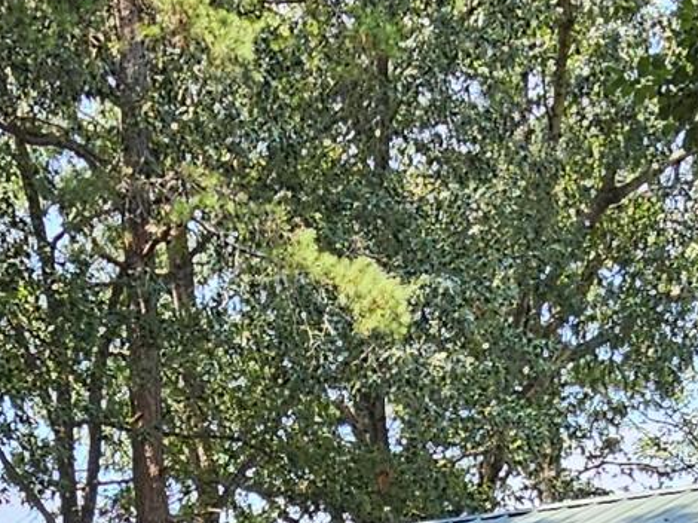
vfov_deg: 15.7
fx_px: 1673
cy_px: 887
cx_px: 340
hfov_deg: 23.6
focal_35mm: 83
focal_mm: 2.2
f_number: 2.2
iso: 50
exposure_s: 1/353
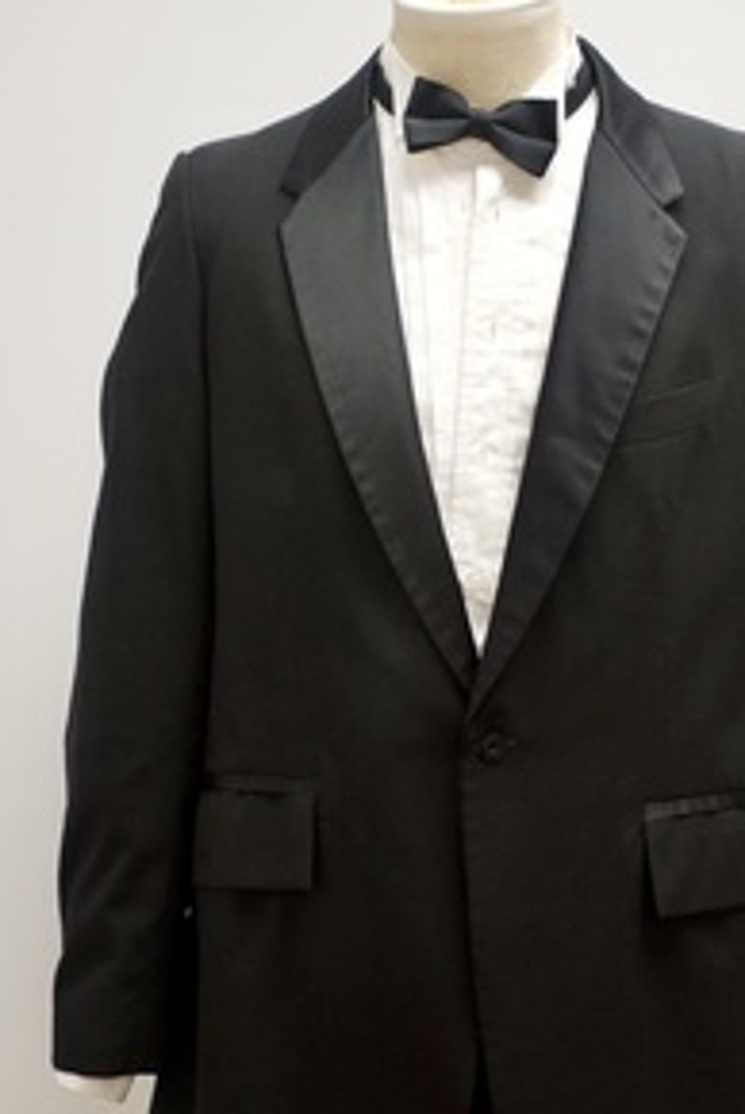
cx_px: 430
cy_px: 595
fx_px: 2880
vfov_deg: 21.9
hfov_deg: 14.7
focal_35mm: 93
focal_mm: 40
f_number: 4.5
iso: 1600
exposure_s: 1/125
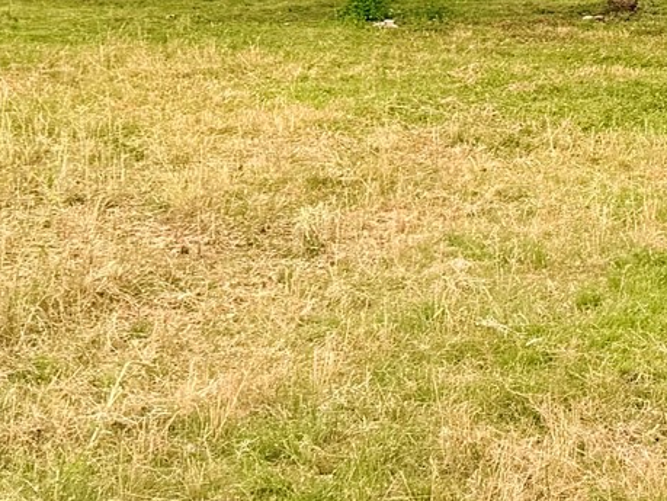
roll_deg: -1.1
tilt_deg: +6.3
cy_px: -304
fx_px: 2063
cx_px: 1136
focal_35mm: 107
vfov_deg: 12.9
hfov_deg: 16.0
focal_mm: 6.76
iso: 64
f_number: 1.78
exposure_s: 1/121
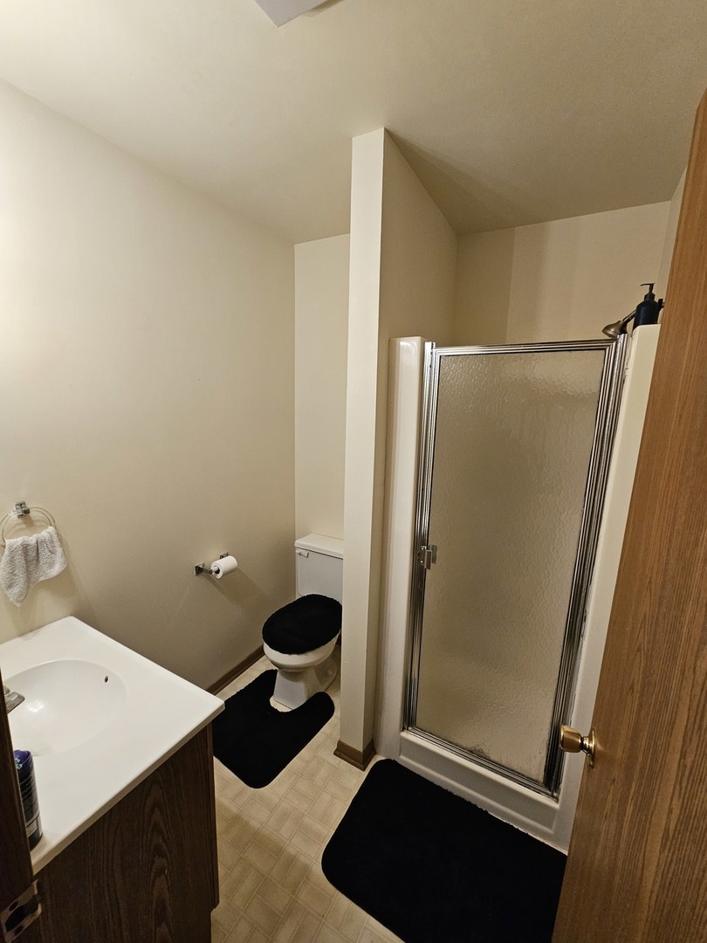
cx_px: 354
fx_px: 354
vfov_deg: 106.2
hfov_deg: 89.9
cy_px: 472
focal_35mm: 13
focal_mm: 2.2
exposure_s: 1/60
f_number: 2.2
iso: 200
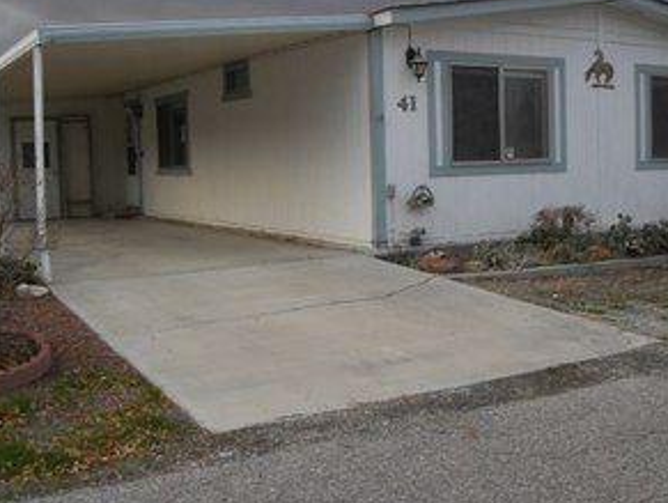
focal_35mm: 44
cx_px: 374
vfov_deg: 32.9
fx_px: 850
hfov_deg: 42.8
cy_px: 225
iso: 80
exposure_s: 1/125
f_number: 2.8
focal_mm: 6.3
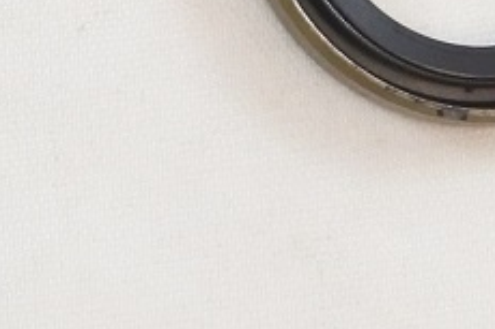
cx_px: -574
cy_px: -613
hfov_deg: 7.4
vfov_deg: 4.9
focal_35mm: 267
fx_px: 3669
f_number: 4
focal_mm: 14.3
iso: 450
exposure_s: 1/125
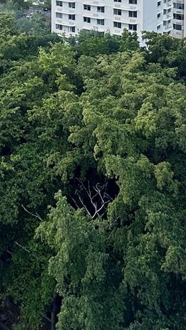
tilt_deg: -2.2
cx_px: 8
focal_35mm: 49
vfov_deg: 34.2
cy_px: -63
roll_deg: +0.4
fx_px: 430
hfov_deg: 23.6
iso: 40
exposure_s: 1/230
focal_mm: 2.22
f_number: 2.2
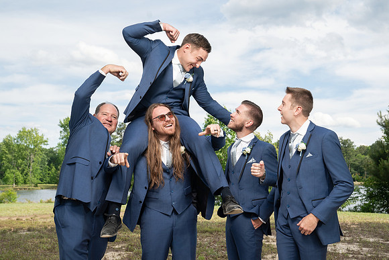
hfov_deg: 44.5
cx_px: 194
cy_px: 130
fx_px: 476
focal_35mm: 44
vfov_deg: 30.5
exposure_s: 1/200
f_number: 6.3
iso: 100
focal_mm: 44
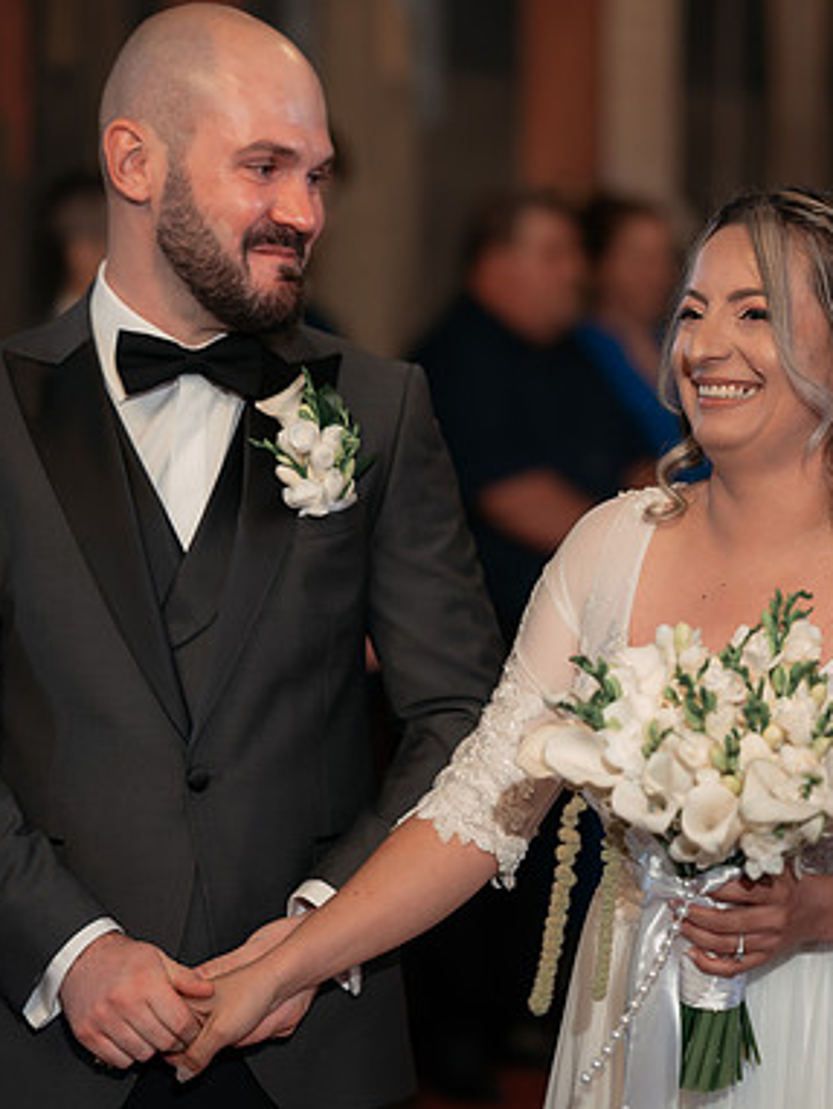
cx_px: 406
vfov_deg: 15.9
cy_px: 557
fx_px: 3974
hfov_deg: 12.0
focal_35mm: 124
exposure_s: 1/200
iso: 1600
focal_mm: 85
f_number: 2
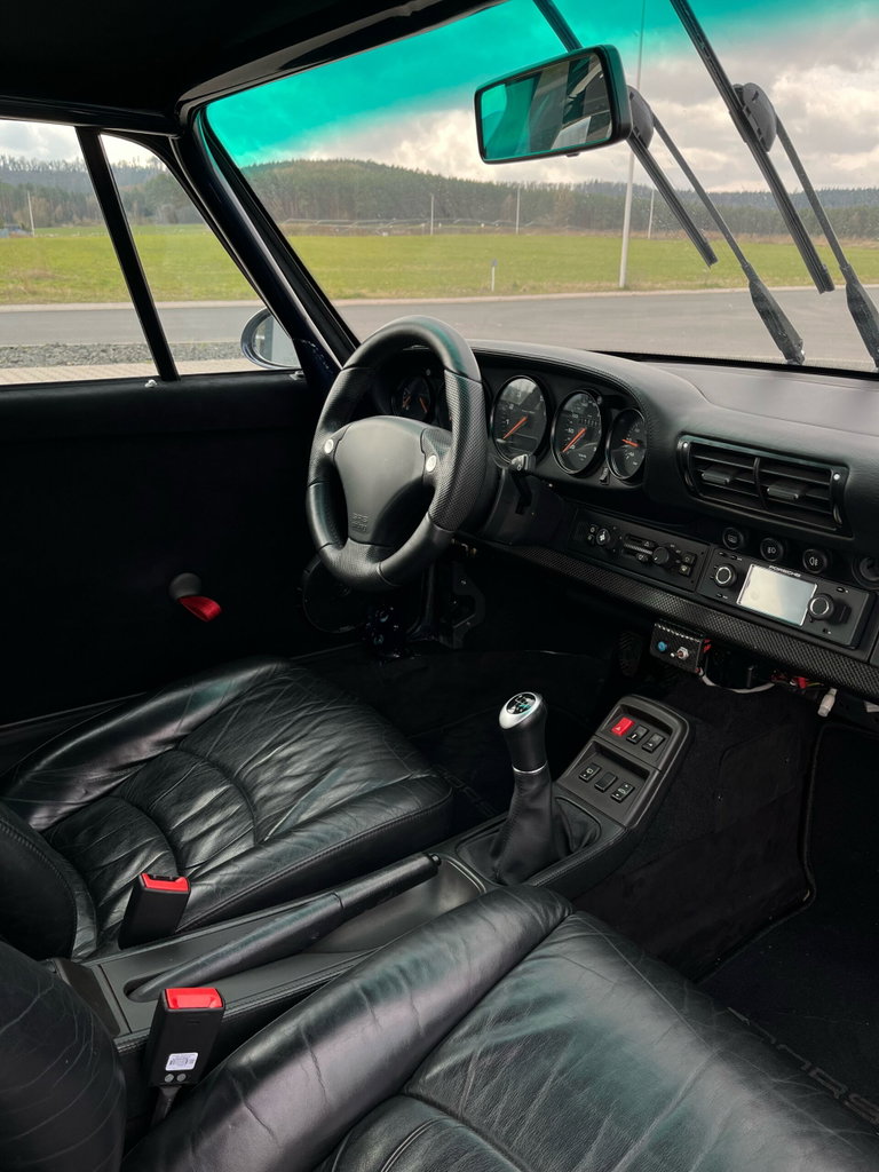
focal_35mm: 26
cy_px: 586
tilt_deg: -20.7
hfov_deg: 53.1
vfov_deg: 67.3
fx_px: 880
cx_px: 440
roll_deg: -0.7
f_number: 1.6
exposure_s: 1/475
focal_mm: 5.1
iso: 50
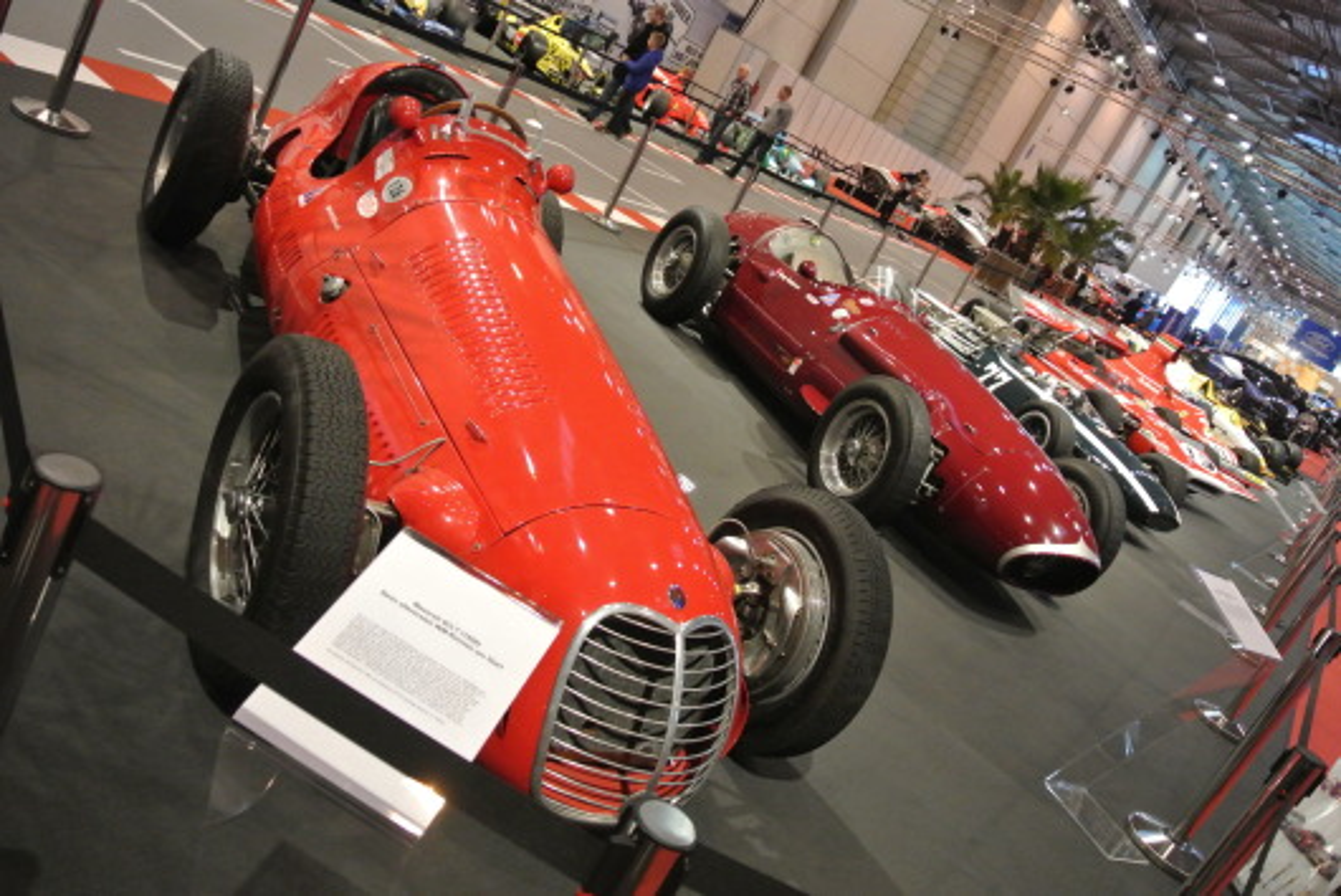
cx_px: 670
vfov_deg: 42.4
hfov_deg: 60.3
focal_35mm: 31
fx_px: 1155
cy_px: 448
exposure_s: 1/160
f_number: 3.8
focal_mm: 11.8
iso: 1600
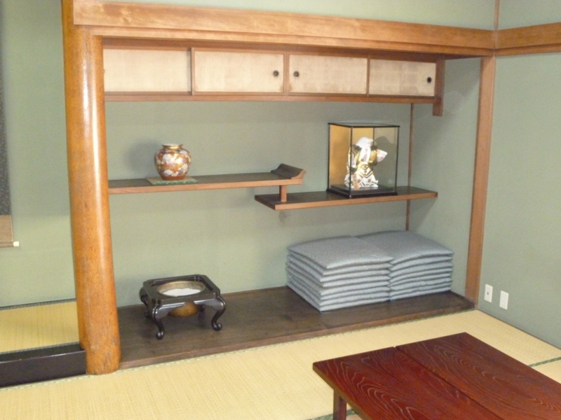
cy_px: 210
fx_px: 583
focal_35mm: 36
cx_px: 280
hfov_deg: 51.4
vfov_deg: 39.7
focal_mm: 6.3
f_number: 3.3
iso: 800
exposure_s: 1/30
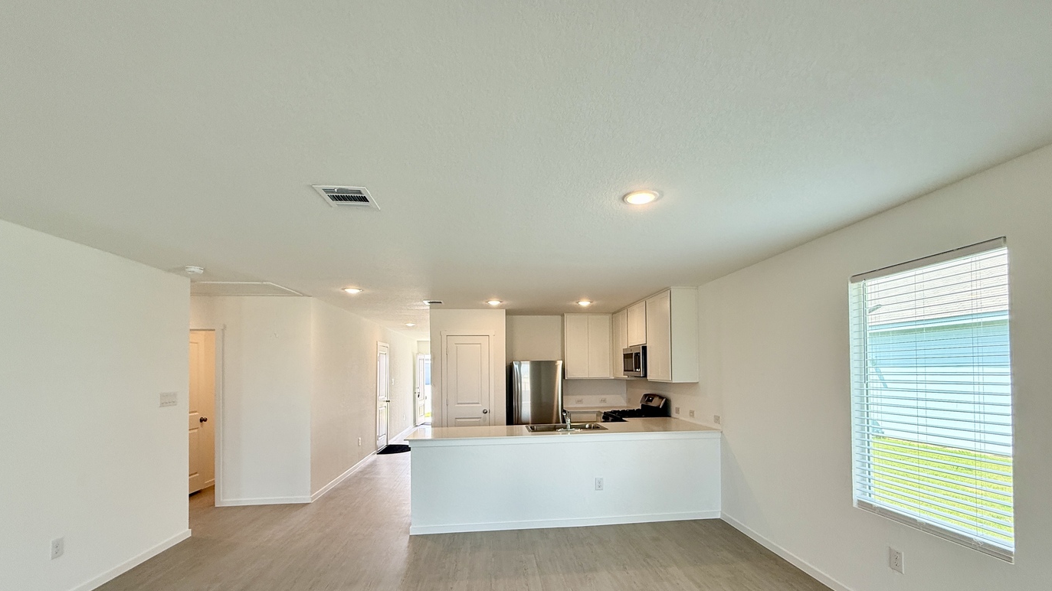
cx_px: 542
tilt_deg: +1.4
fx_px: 446
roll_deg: +0.2
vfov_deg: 66.2
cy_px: 364
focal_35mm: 16
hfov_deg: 99.3
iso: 100
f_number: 2.2
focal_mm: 2.22
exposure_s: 1/120
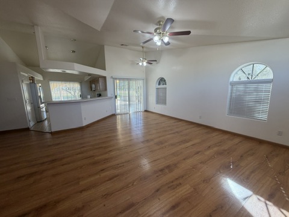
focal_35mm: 14
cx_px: 144
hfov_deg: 102.1
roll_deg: +1.1
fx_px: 117
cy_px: 108
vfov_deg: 85.7
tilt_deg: -8.6
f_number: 2.2
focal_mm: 2.22
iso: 125
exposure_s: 1/120
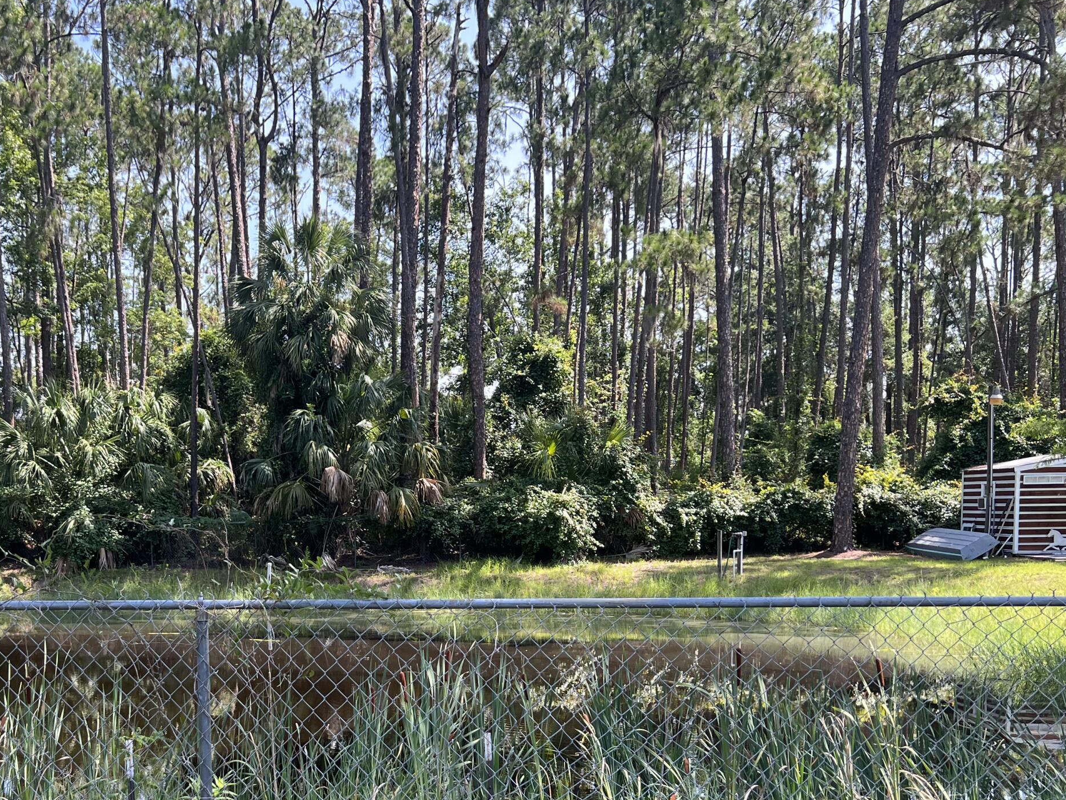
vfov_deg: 33.6
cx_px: 345
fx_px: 1293
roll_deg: -3.1
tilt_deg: -4.5
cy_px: 610
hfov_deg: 44.1
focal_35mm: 42
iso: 50
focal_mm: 5.7
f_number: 1.5
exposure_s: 1/581
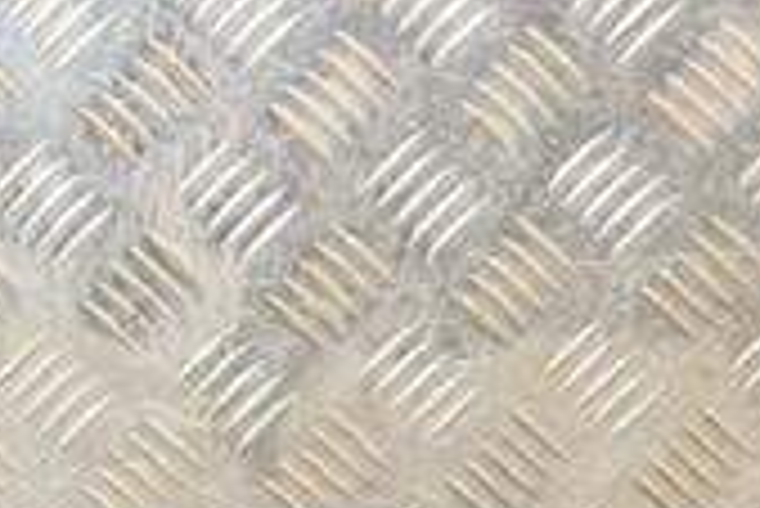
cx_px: -198
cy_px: 607
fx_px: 4268
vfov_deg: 6.8
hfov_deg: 10.0
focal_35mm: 202
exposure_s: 1/200
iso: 800
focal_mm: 38
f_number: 5
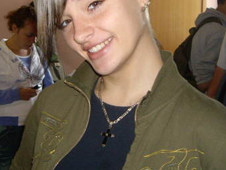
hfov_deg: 24.7
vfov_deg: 18.6
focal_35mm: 79
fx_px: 516
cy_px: 47
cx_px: 105
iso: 200
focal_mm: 6.2
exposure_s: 1/40
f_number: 2.7
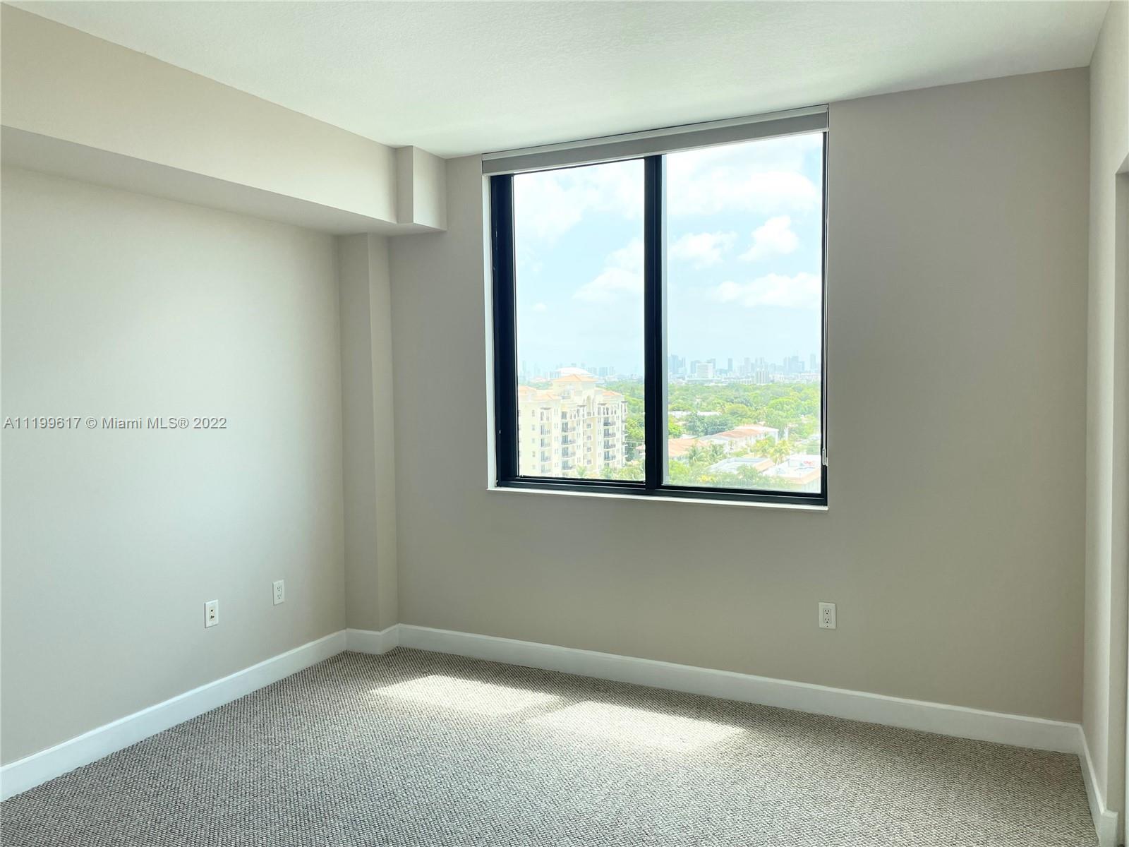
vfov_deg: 53.1
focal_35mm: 26
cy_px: 424
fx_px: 848
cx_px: 564
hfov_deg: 67.3
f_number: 1.6
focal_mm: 4.2
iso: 32
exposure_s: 1/463
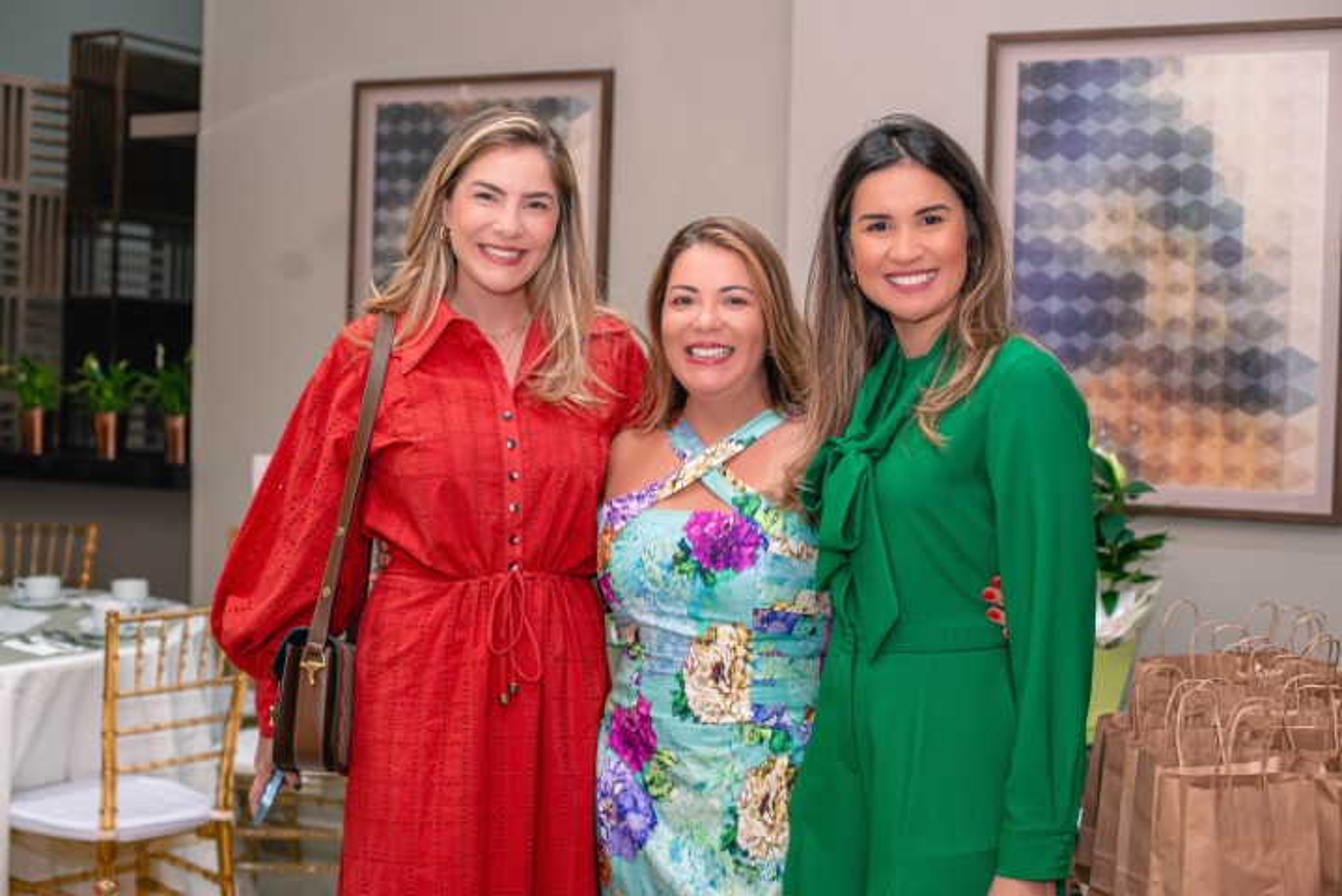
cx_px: 671
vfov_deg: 27.0
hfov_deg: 39.6
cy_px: 448
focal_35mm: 50
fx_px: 1865
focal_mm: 50
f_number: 3.5
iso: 1000
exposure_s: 1/100
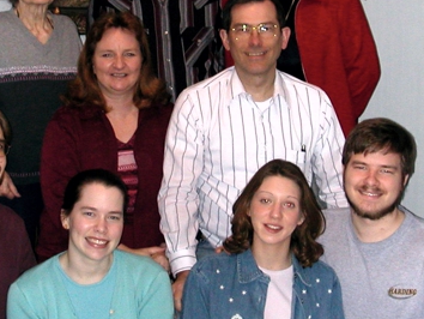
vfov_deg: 17.8
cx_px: 180
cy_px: 146
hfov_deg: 23.5
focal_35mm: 83
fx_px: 1017
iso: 200
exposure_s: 1/59.9
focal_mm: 7.5
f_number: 3.2
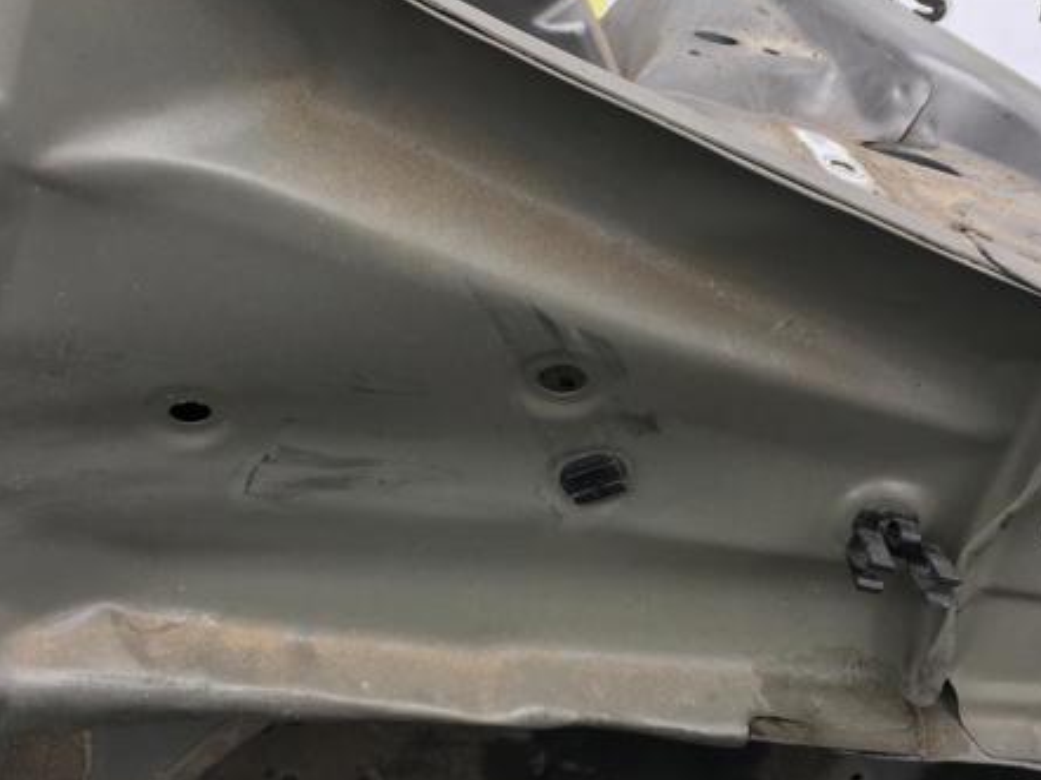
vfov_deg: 34.3
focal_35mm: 42
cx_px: 525
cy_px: 386
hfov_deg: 44.8
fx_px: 1262
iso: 32
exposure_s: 1/100
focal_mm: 4.15
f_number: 2.2
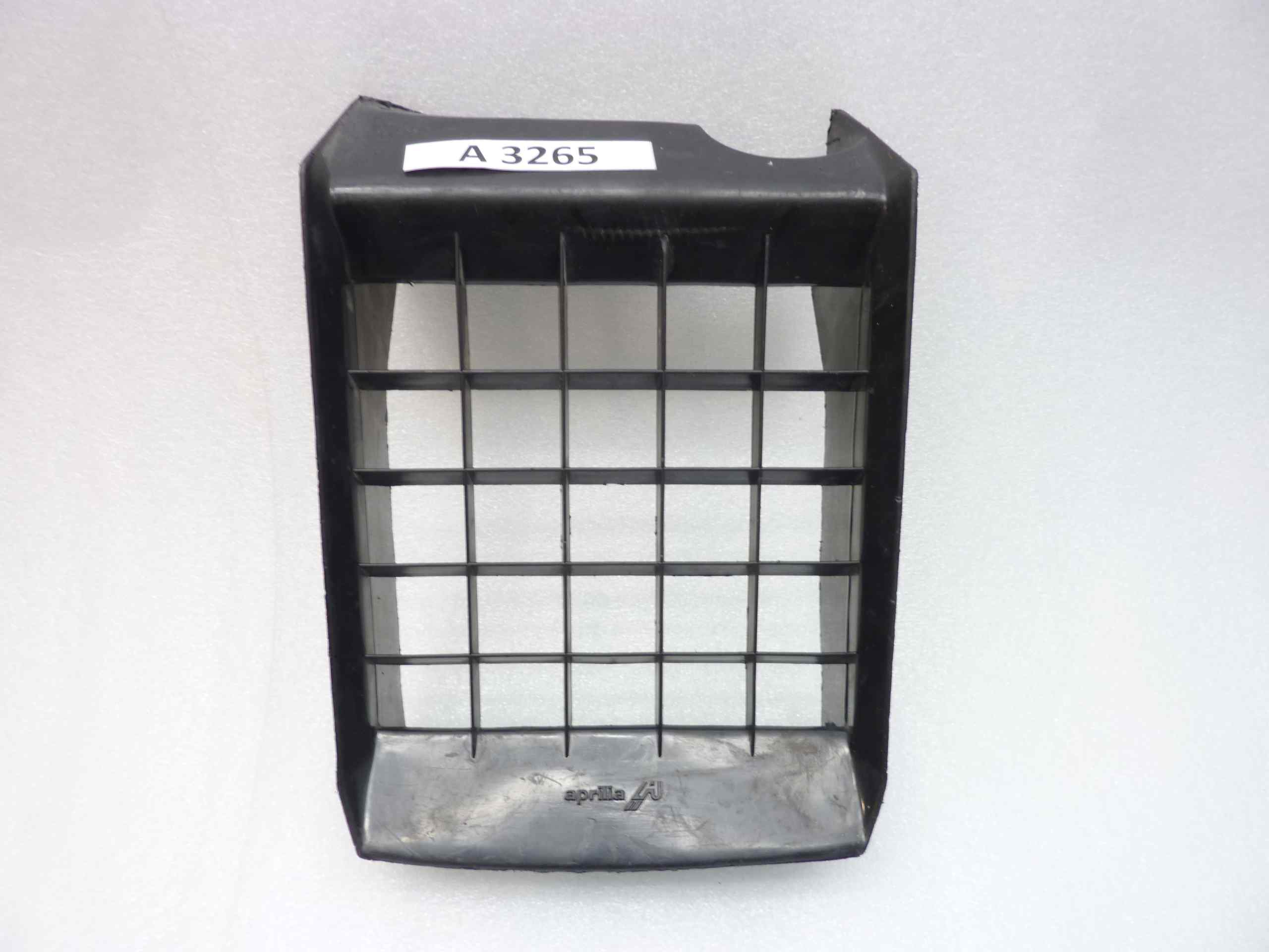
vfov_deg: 54.9
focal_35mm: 25
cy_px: 476
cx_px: 634
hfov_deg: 69.4
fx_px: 916
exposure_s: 1/10
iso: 80
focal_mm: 4.1
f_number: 3.3
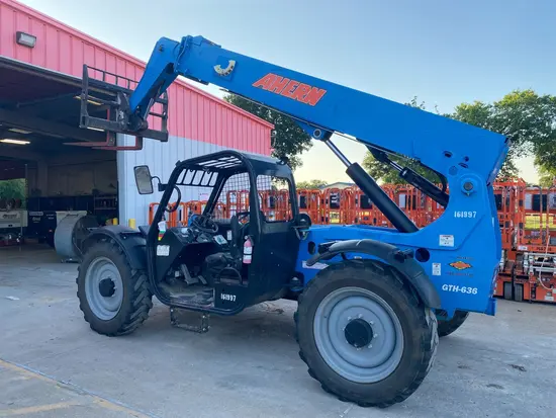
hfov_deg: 67.3
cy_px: 209
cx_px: 278
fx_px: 418
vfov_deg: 53.1
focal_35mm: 26
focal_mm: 4.25
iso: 32
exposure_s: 1/382
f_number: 1.8
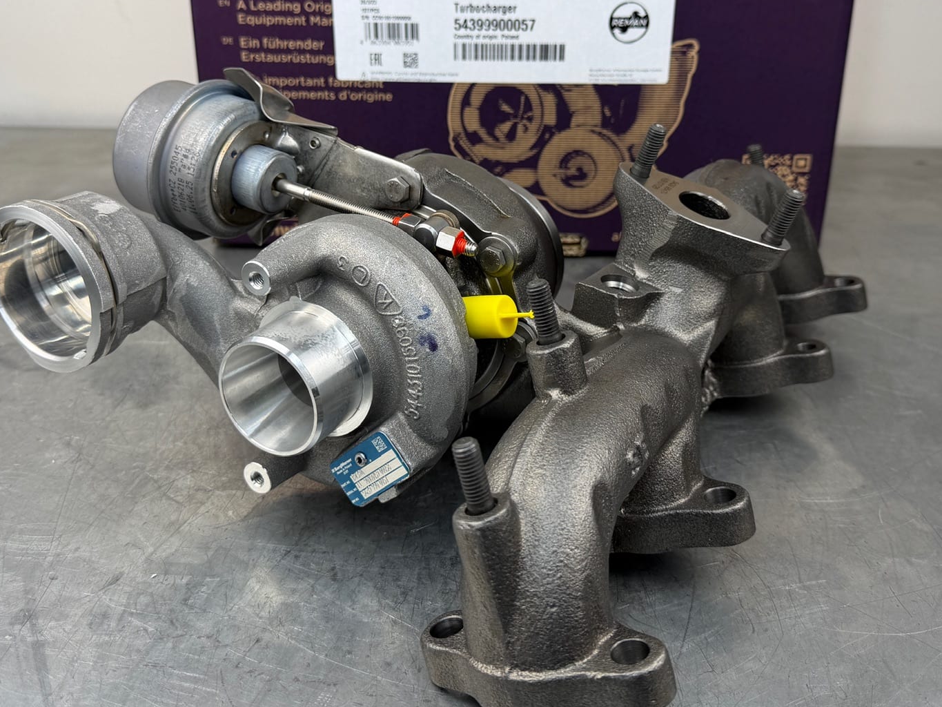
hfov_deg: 51.3
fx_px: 980
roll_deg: -0.5
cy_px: 260
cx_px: 480
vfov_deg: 39.4
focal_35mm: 36
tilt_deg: -21.8
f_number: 1.78
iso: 64
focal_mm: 6.76
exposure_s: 1/163
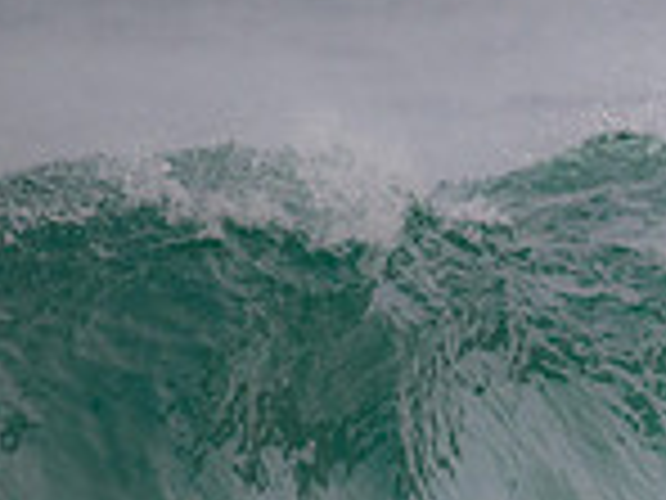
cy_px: 547
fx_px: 57969
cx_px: 1260
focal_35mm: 3013
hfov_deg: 0.7
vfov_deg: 0.5
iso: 1400
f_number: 11
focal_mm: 800
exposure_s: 1/2000
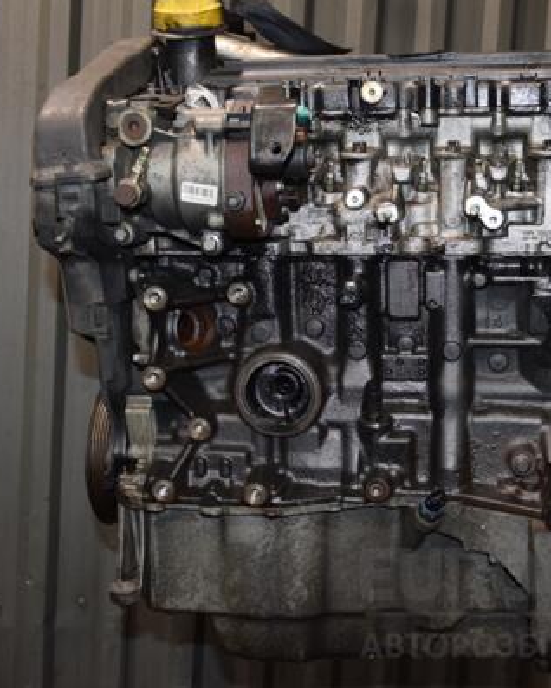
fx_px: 1039
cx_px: 327
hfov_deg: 29.6
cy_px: 343
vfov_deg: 36.6
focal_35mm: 51
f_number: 5
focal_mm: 24
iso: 800
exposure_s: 1/60
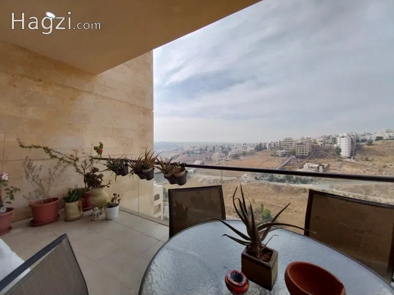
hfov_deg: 106.2
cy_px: 148
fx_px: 148
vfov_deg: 89.9
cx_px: 197
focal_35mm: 13
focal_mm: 1.3
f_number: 2.2
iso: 64
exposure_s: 1/1442
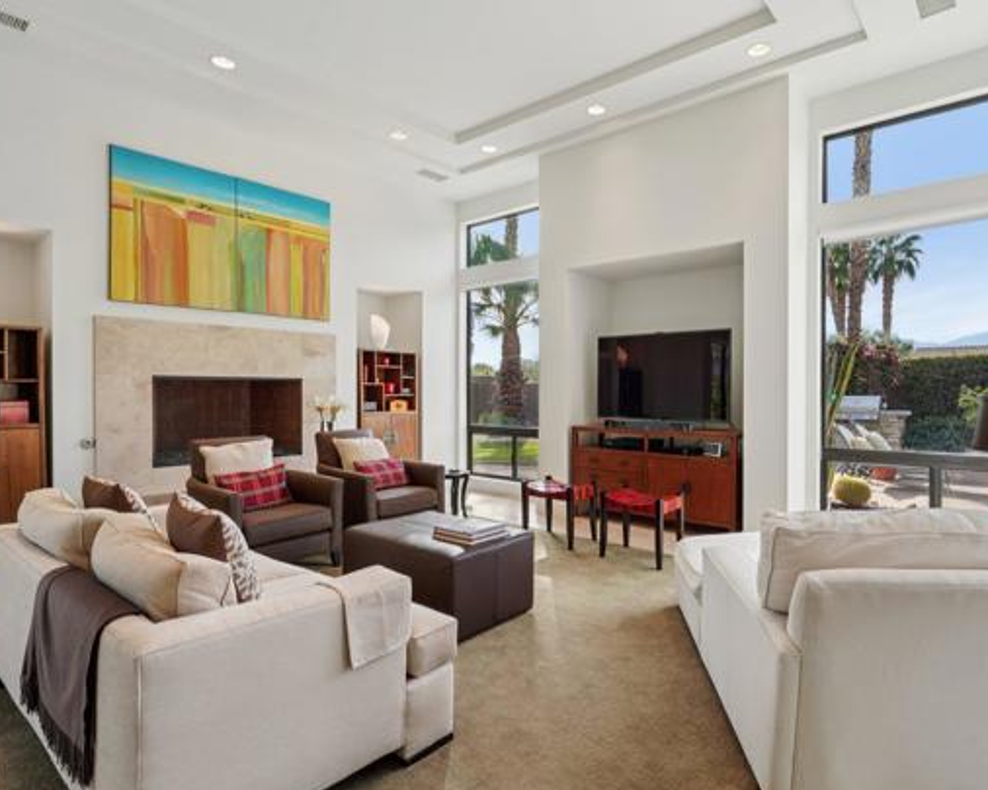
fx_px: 556
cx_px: 570
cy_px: 385
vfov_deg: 70.9
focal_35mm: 19
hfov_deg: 82.7
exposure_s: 1/30
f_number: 8
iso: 125
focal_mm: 16
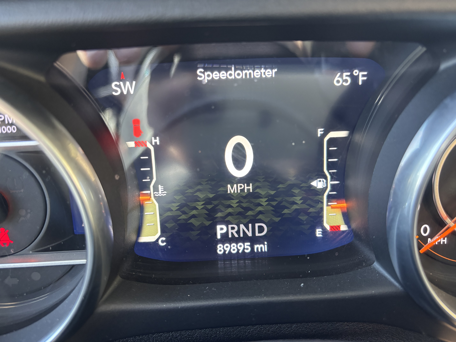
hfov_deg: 67.3
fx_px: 343
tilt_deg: -25.2
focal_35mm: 26
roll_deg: +0.1
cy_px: 171
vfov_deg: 53.1
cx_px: 228
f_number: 1.6
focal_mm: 5.96
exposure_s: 1/59
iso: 320
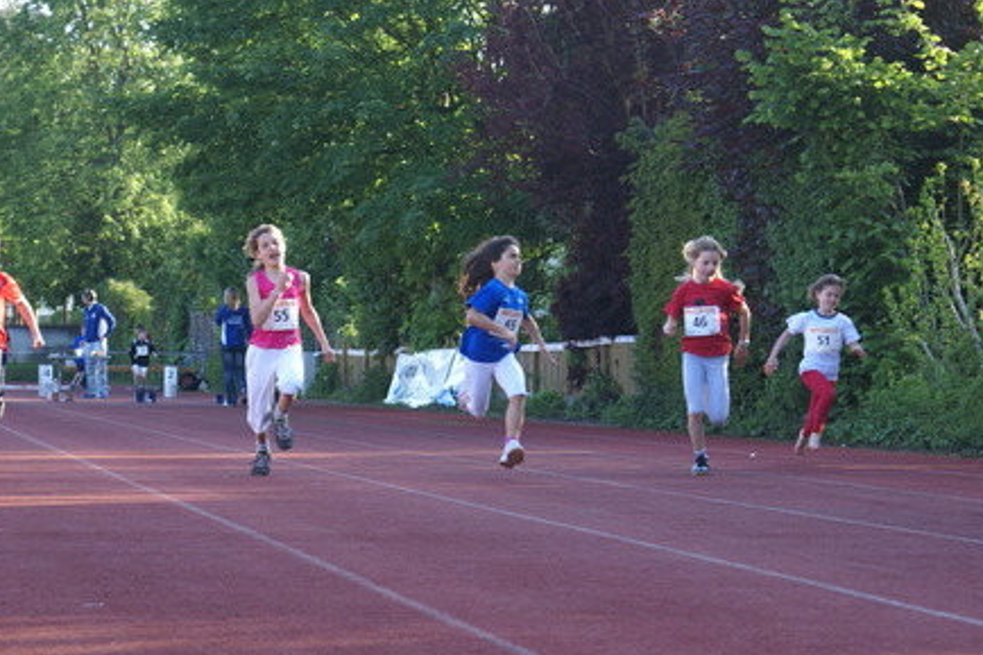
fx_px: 3057
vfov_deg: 12.2
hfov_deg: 18.3
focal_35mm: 112
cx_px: 451
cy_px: 399
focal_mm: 60
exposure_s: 1/250
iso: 400
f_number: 5.6
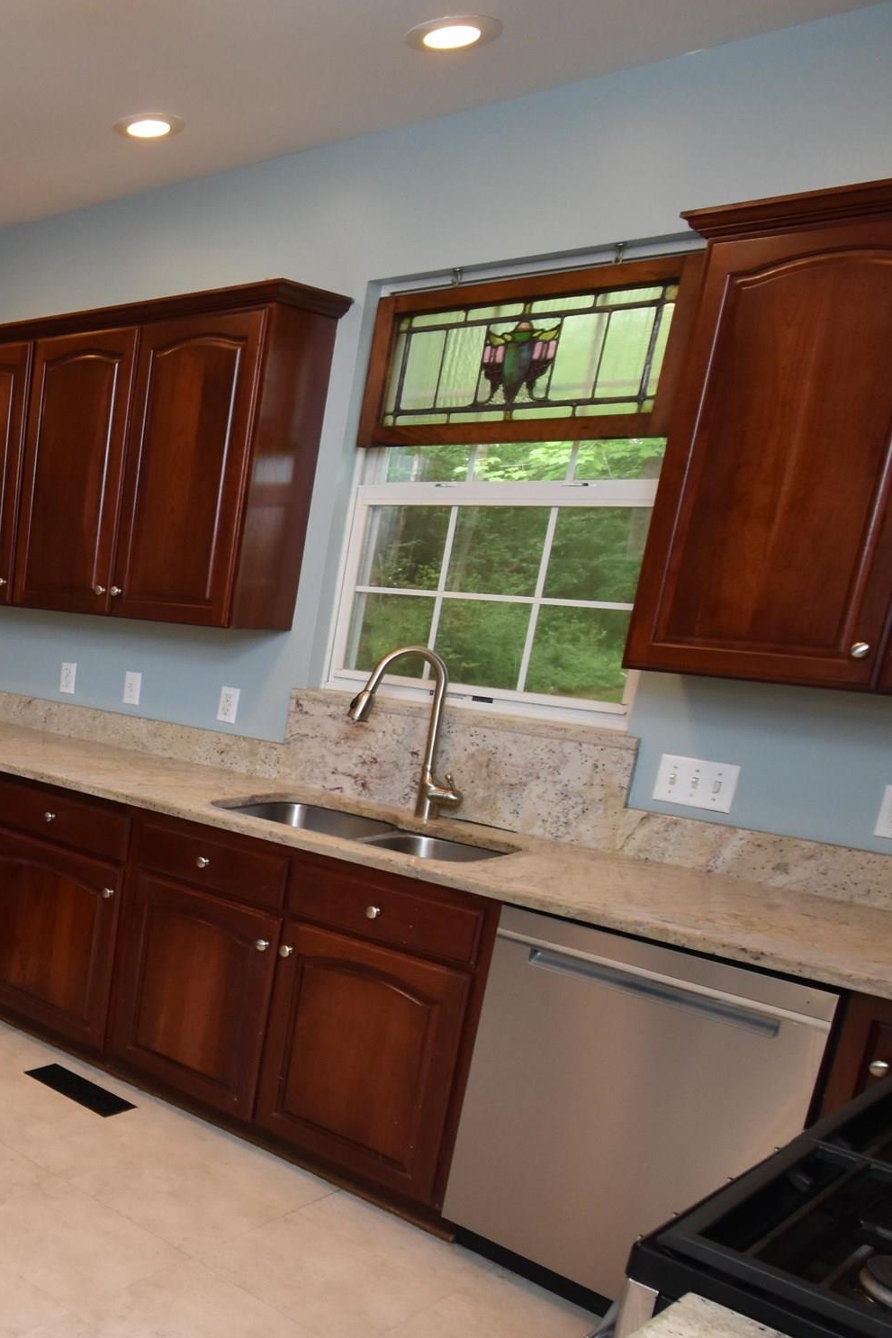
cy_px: 827
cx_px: -184
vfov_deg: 59.6
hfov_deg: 34.0
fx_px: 1152
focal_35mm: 31
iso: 800
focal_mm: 10
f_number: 4.5
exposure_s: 1/125
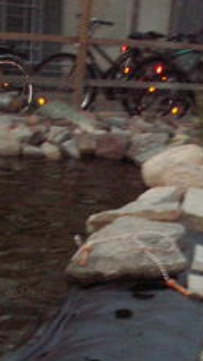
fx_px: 1025
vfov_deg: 19.9
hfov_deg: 11.2
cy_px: 269
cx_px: 220
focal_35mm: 107
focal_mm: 5.86
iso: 160
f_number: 2.8
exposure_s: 1/40
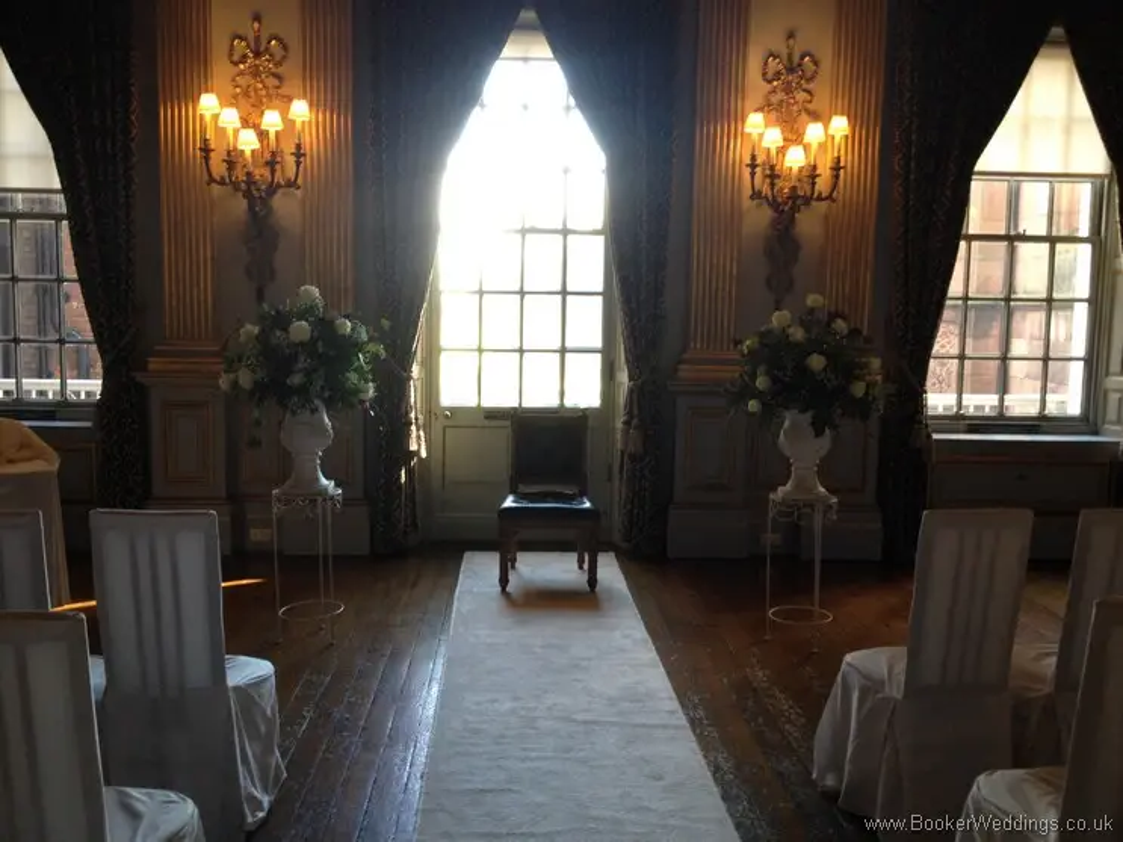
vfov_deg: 40.7
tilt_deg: -7.3
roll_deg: -1.3
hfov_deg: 52.6
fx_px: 1135
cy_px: 421
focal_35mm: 35
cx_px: 562
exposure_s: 1/20
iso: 64
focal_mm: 4.28
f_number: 2.4
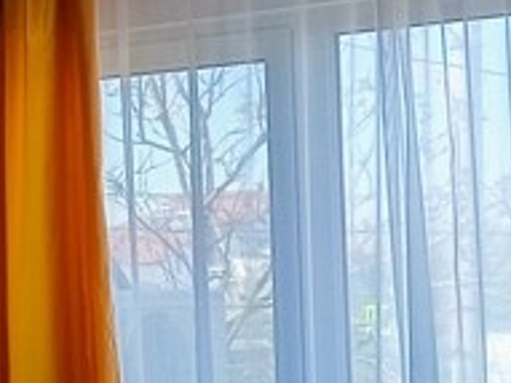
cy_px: 222
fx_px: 1903
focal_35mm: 129
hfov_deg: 13.8
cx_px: -377
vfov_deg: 11.5
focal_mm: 5.24
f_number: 1.7
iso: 238
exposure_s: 1/100
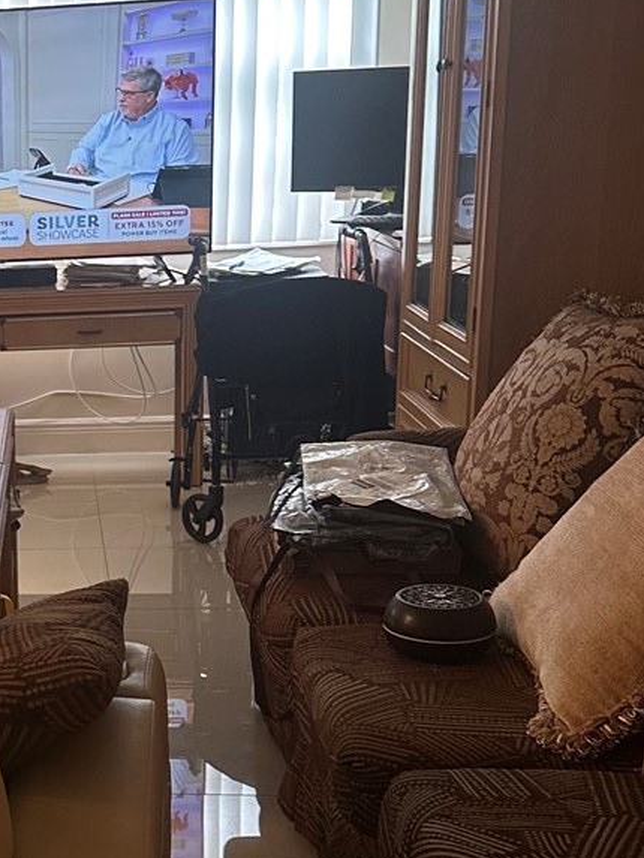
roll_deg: +1.6
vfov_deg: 28.9
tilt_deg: -14.7
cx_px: -135
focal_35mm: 67
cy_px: 532
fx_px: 1661
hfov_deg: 20.5
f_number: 1.78
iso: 200
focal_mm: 6.86
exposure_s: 1/60
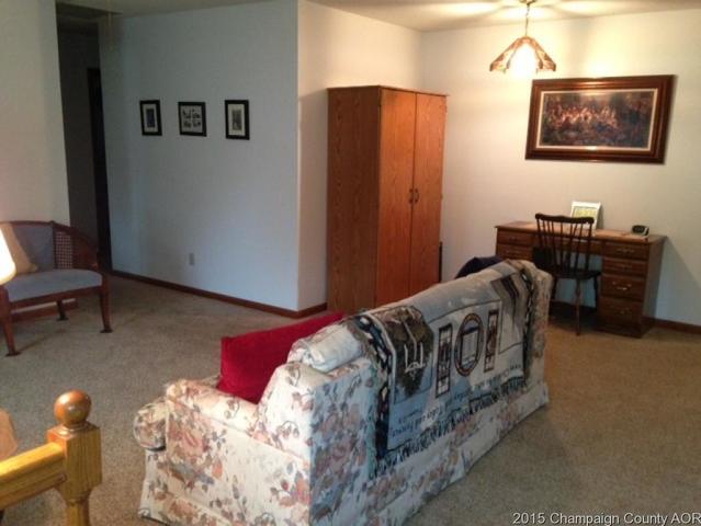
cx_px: 350
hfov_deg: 55.3
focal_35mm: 33
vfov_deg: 43.0
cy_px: 263
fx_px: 669
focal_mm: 4.13
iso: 250
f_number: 2.4
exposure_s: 1/20
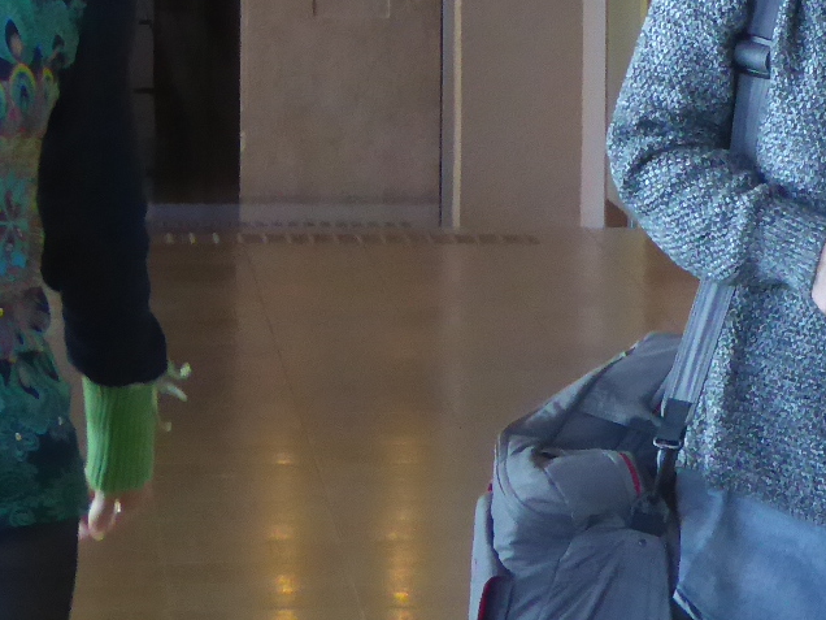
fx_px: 7588
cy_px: 224
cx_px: 979
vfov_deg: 4.7
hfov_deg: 6.2
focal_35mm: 318
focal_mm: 13.2
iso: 640
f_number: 4.6
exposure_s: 1/125
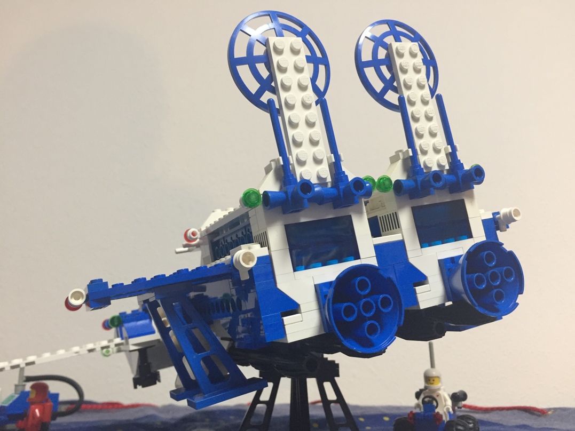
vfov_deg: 48.2
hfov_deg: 61.7
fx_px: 482
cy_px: 216
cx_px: 288
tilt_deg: +16.0
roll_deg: -0.5
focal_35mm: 29
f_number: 2.2
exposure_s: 1/33
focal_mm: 4.15
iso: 125
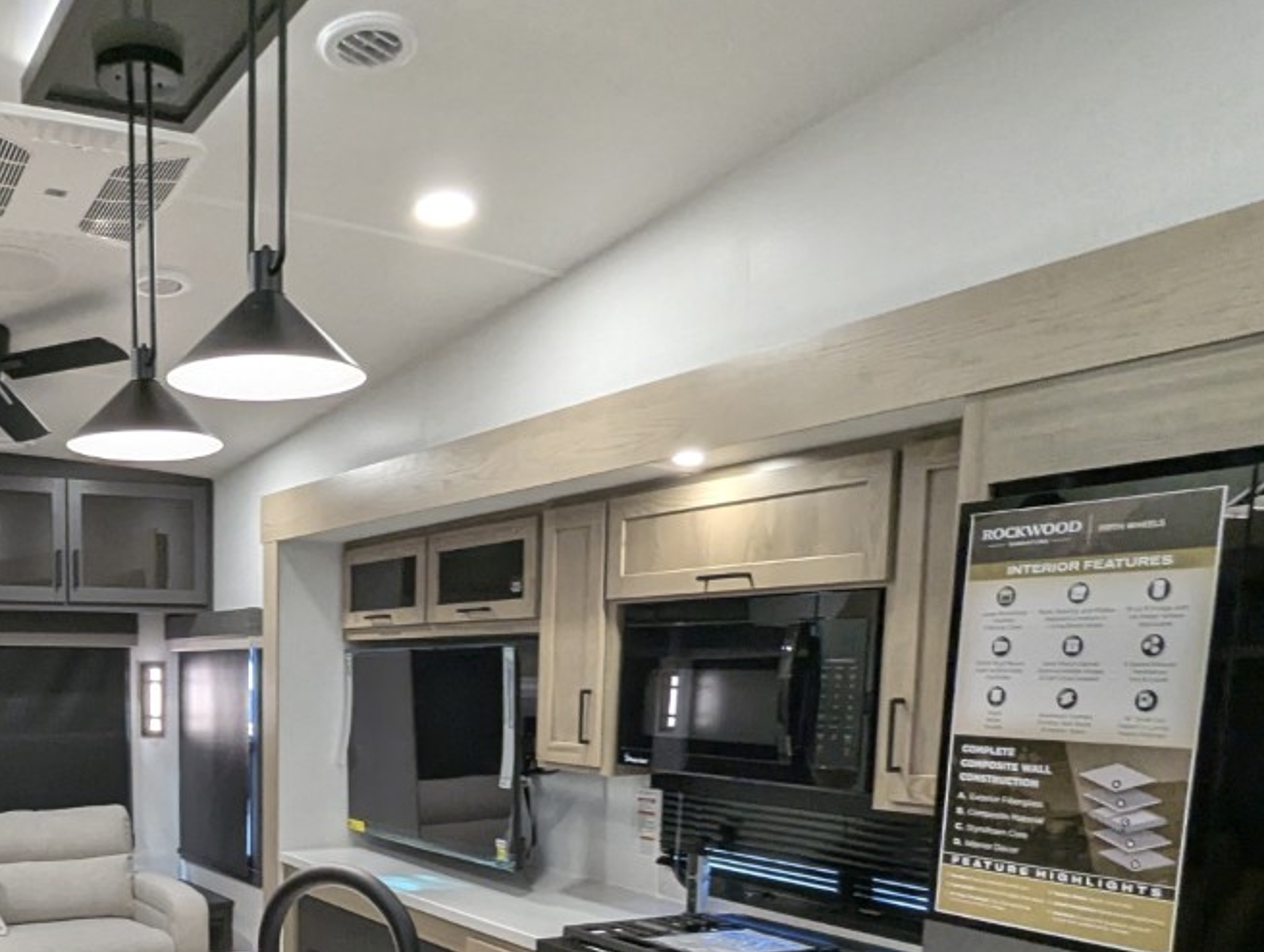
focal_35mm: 34
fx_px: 1243
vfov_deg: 39.1
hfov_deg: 50.6
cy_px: 846
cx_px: 251
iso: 193
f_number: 2.2
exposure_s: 1/76.7
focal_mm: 2.35
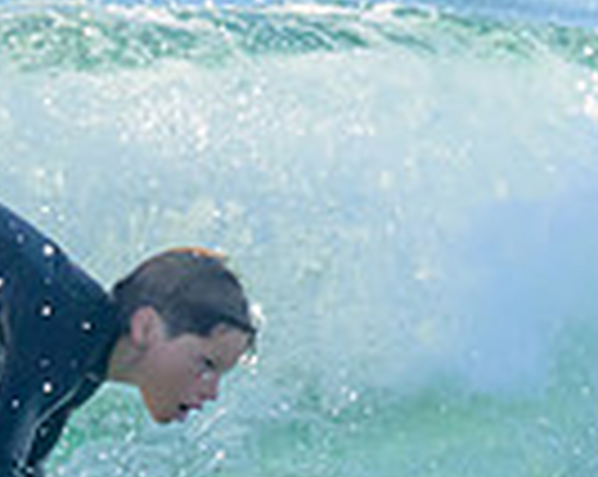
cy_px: 509
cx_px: -305
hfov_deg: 0.6
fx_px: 59044
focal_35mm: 3341
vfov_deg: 0.5
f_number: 11
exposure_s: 1/2000
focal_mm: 630
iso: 1800
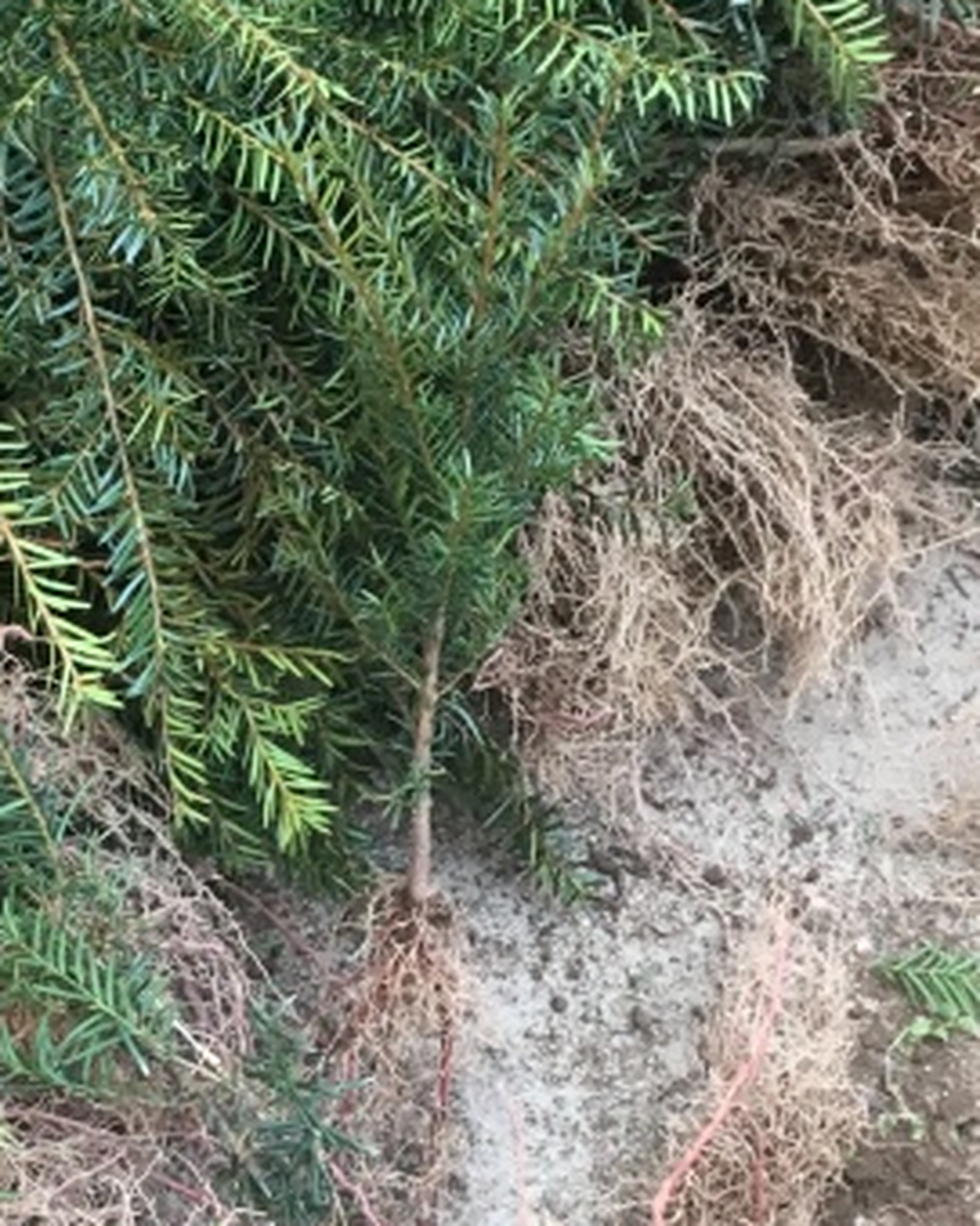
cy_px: 834
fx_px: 3228
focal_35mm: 89
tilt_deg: -62.6
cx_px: 98
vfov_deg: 21.4
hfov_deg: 17.0
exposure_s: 1/33
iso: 50
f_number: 2.2
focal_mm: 4.15
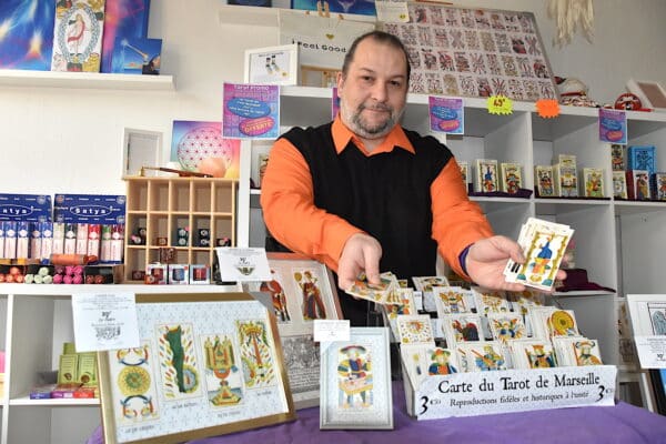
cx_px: 333
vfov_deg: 47.9
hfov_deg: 67.4
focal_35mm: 27
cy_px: 222
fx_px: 499
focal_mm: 18
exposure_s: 1/200
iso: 1600
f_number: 5.6
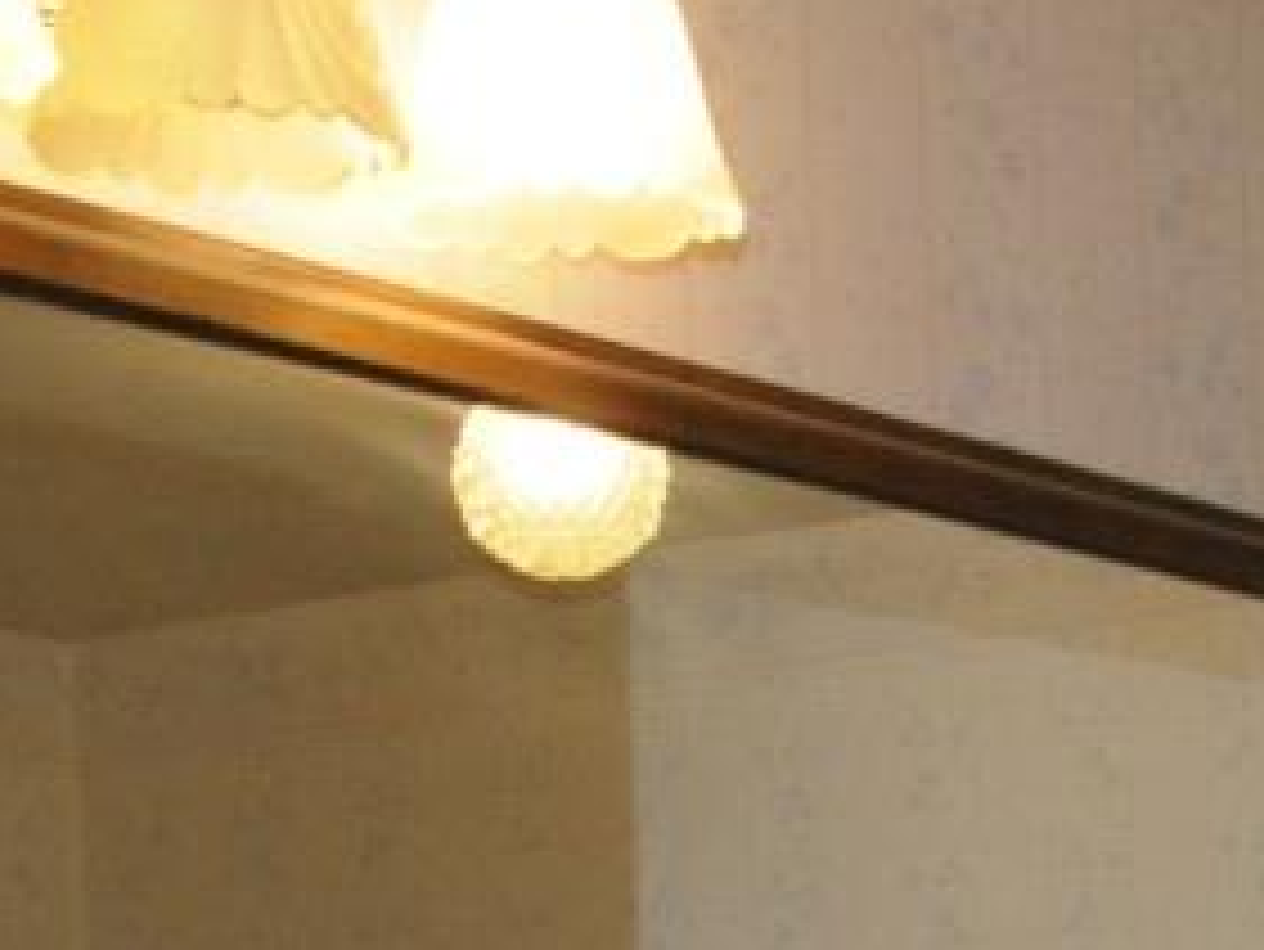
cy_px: 1693
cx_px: 1844
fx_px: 8987
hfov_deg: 7.9
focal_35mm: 246
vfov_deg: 5.9
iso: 2000
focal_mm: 32
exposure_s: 1/250
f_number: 6.3
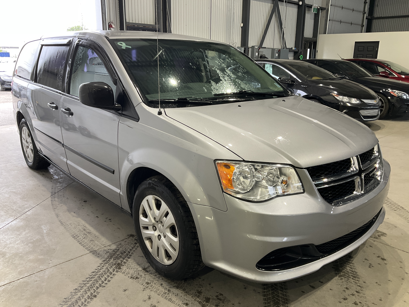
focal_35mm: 29
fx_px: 343
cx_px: 204
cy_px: 154
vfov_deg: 48.2
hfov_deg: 61.7
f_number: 1.8
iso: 64
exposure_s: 1/60
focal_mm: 3
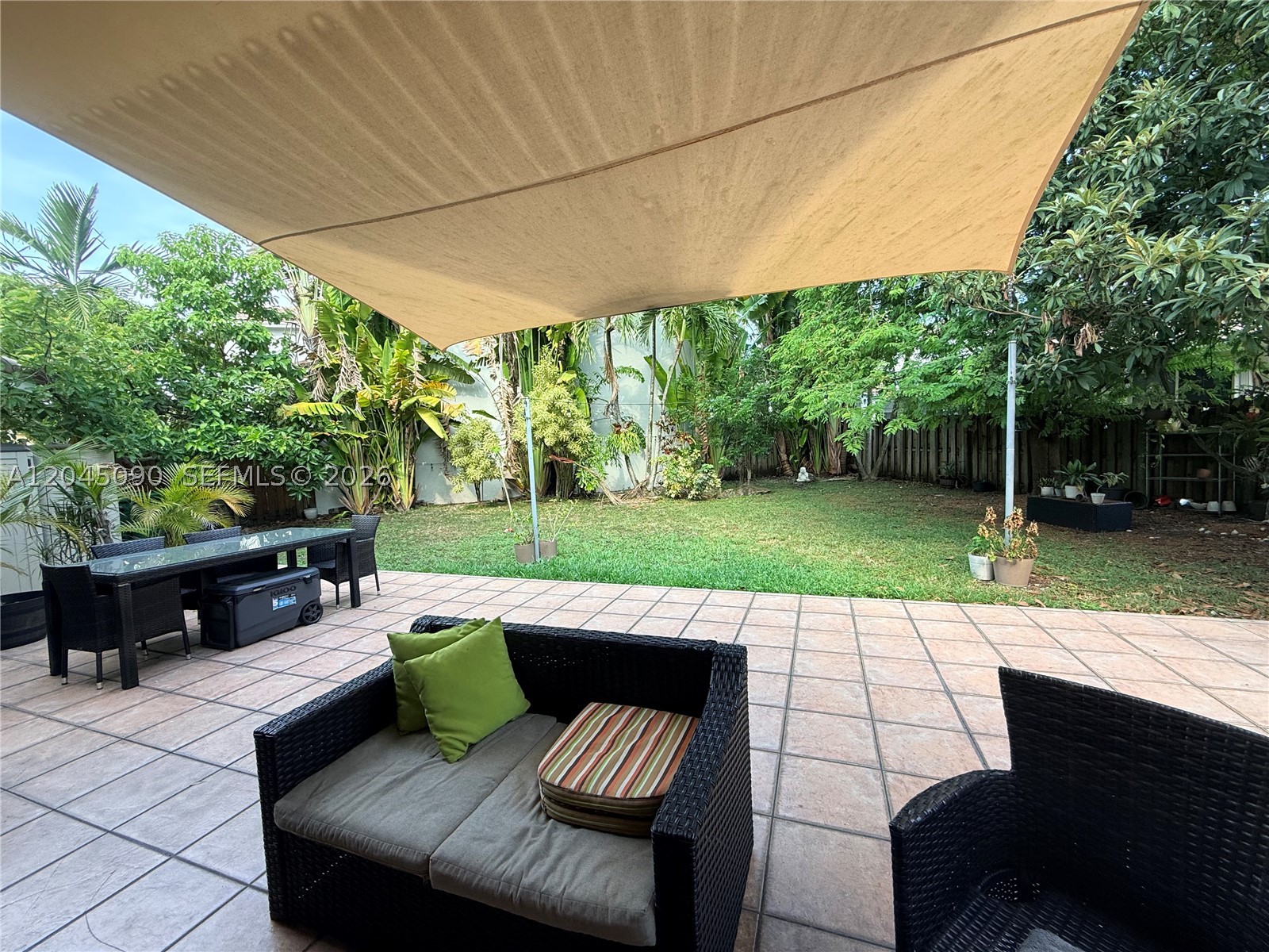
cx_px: 634
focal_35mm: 14
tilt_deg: -2.7
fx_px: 513
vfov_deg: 85.7
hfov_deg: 102.1
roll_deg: +3.1
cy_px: 476
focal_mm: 2.22
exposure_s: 1/142
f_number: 2.2
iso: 50
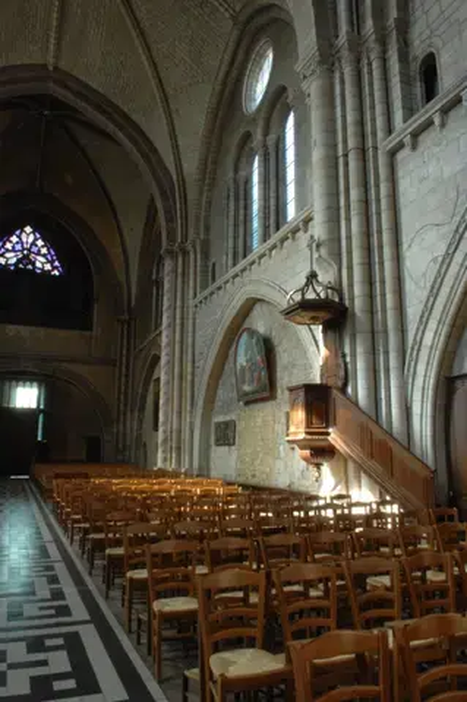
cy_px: 351
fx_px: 497
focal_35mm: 26
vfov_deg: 70.5
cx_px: 234
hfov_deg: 50.3
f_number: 22
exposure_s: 2
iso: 200
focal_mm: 17
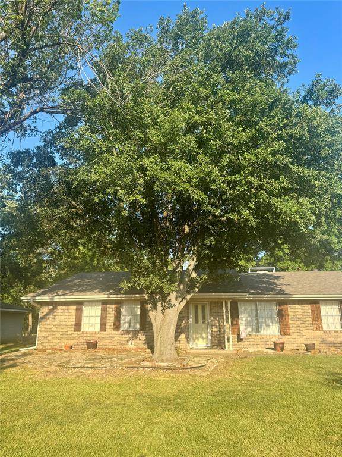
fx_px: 316
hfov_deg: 56.8
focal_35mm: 24
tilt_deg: +16.2
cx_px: 171
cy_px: 228
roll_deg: -0.6
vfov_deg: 71.6
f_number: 1.78
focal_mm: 6.76
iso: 80
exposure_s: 1/1524
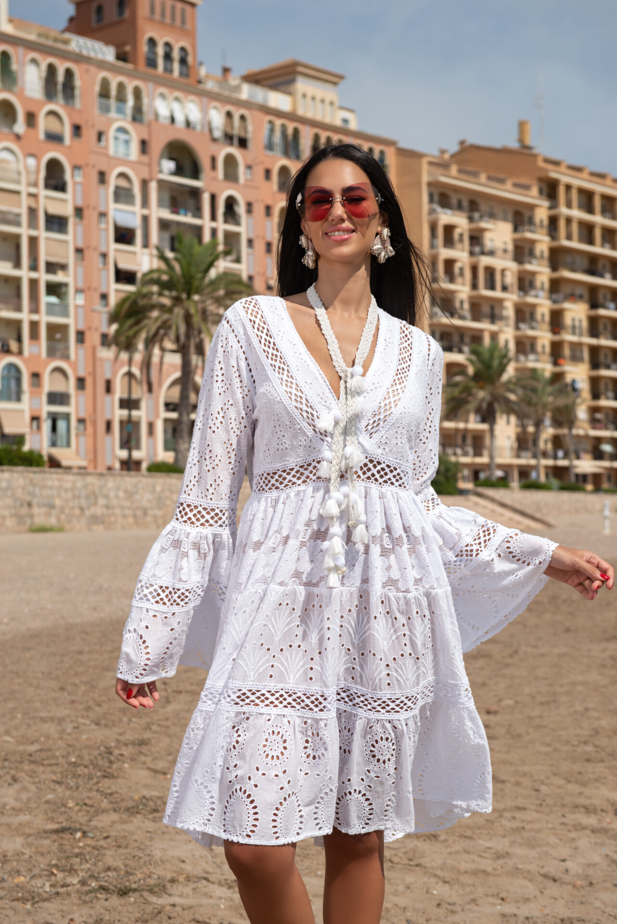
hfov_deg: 21.9
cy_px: 462
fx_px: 1592
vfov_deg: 32.4
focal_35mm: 62
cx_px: 308
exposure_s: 1/500
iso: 50
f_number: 5.6
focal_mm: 62
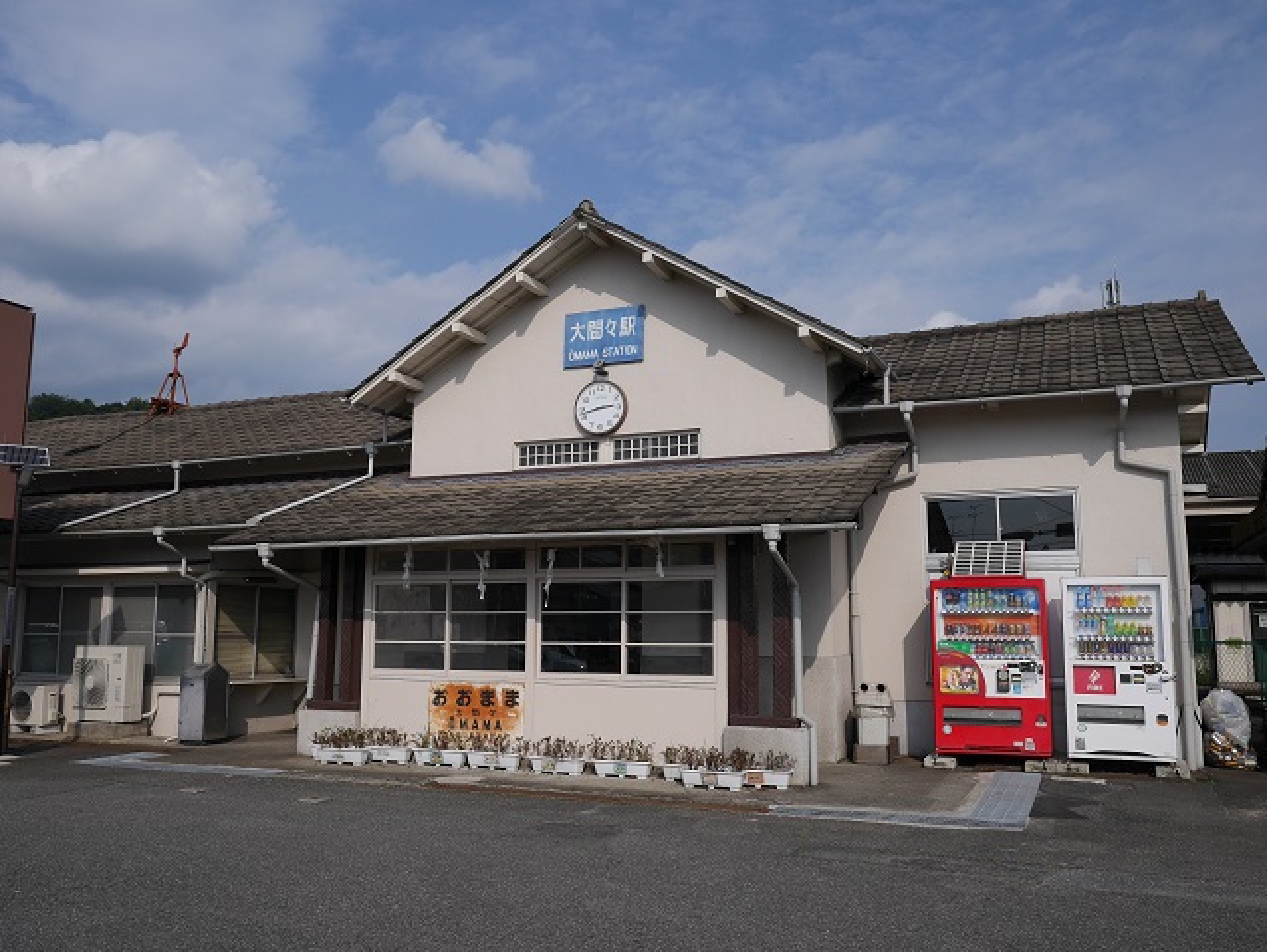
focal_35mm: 30
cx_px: 634
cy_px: 476
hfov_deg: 59.9
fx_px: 1099
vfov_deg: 46.8
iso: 200
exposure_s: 1/1600
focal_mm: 15
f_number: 6.3
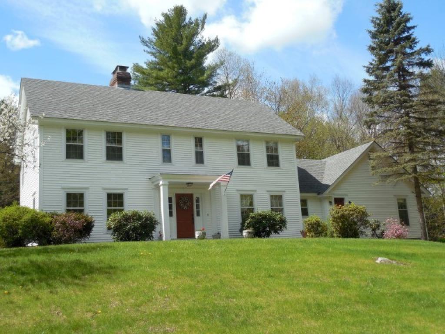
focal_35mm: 39
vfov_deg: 36.8
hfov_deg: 47.9
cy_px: 167
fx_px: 501
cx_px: 222
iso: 125
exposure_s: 1/800
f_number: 3.8
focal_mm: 7
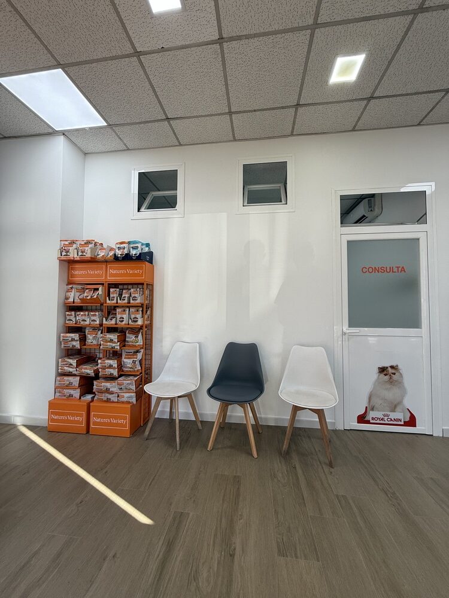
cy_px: 299
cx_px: 224
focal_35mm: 14
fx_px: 242
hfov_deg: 85.7
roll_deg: +0.1
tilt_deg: +2.7
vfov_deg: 102.1
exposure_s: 1/100
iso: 50
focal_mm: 2.22
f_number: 2.2
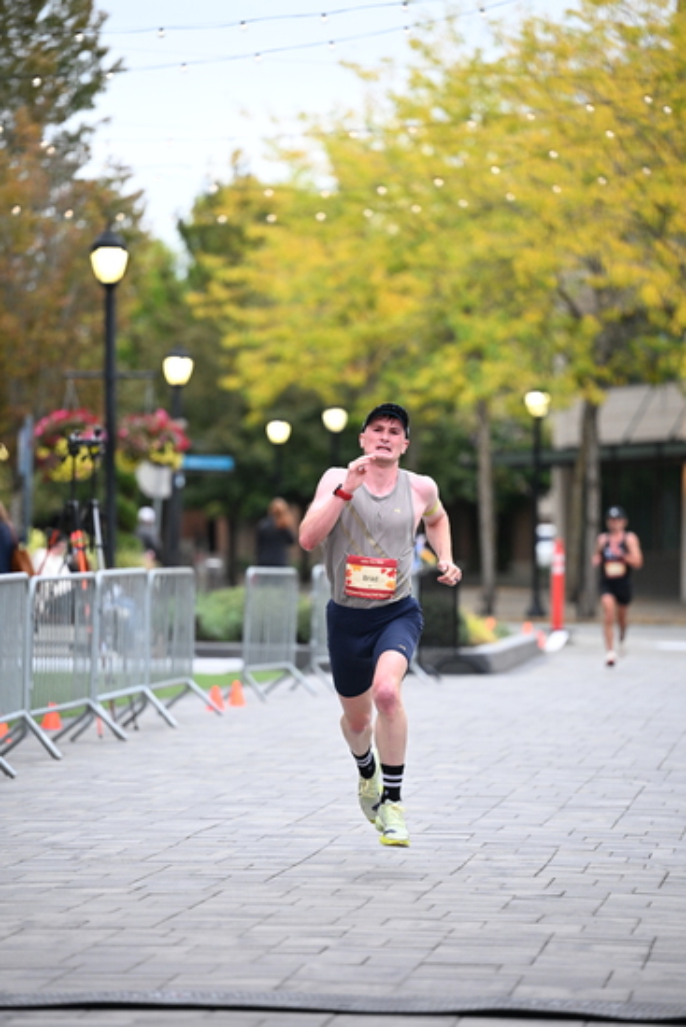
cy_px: 514
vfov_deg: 12.4
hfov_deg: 8.3
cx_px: 343
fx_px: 4713
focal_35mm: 165
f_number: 2.8
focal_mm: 165
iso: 1600
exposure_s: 1/800
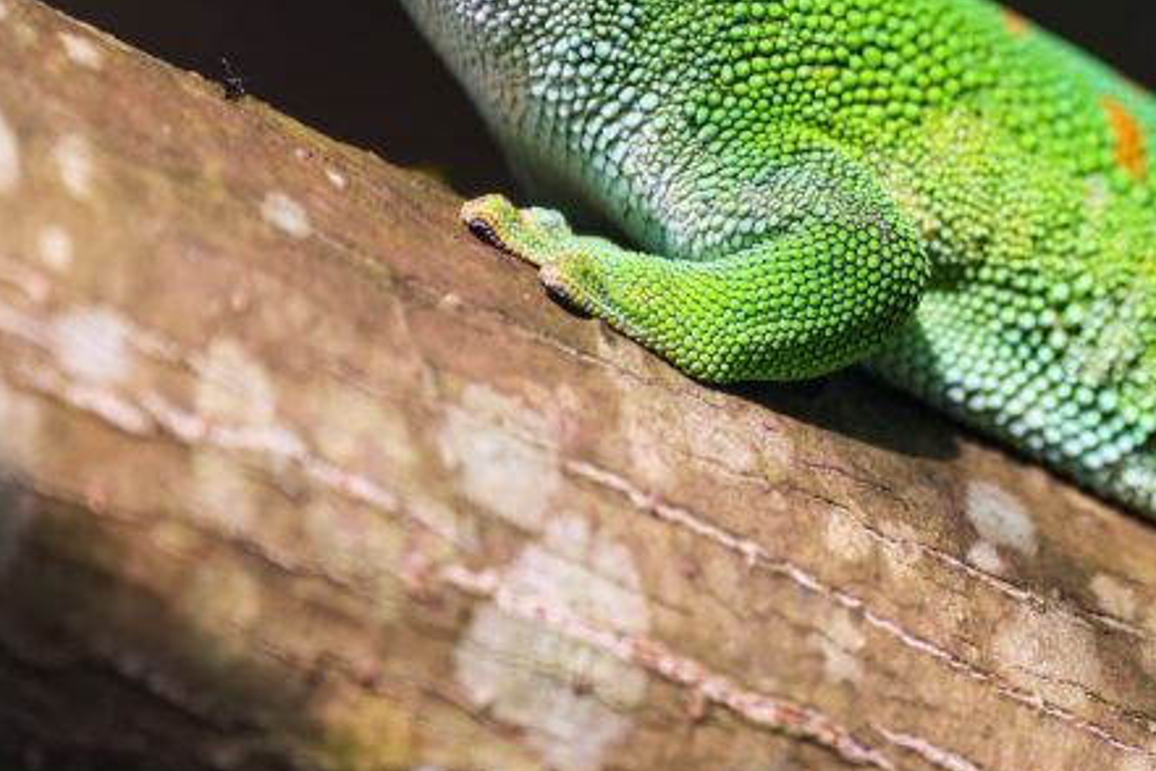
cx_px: 1083
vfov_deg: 1.5
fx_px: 29797
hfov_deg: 2.2
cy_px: 88
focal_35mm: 928
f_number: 4.5
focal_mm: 400
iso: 900
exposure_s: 1/640
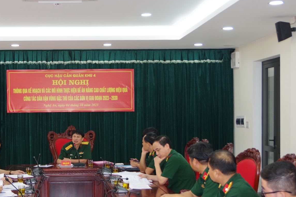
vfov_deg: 19.4
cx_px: 91
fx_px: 576
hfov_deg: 28.6
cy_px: 128
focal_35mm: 70
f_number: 4
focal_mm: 28
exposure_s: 1/60
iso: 400
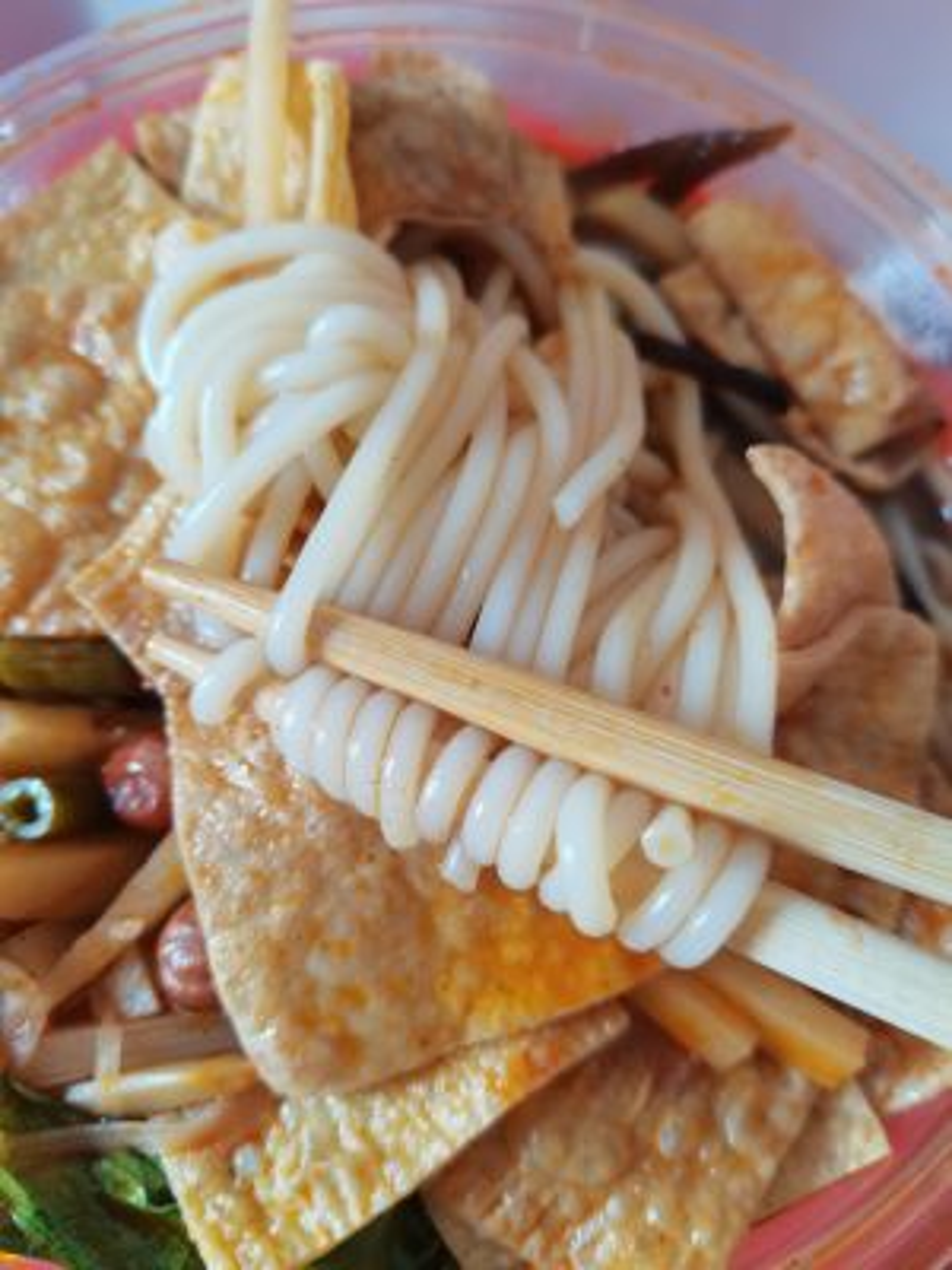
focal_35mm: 26
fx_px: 953
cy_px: 635
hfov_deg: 53.1
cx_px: 476
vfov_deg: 67.3
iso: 200
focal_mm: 5.58
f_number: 1.8
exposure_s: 1/50
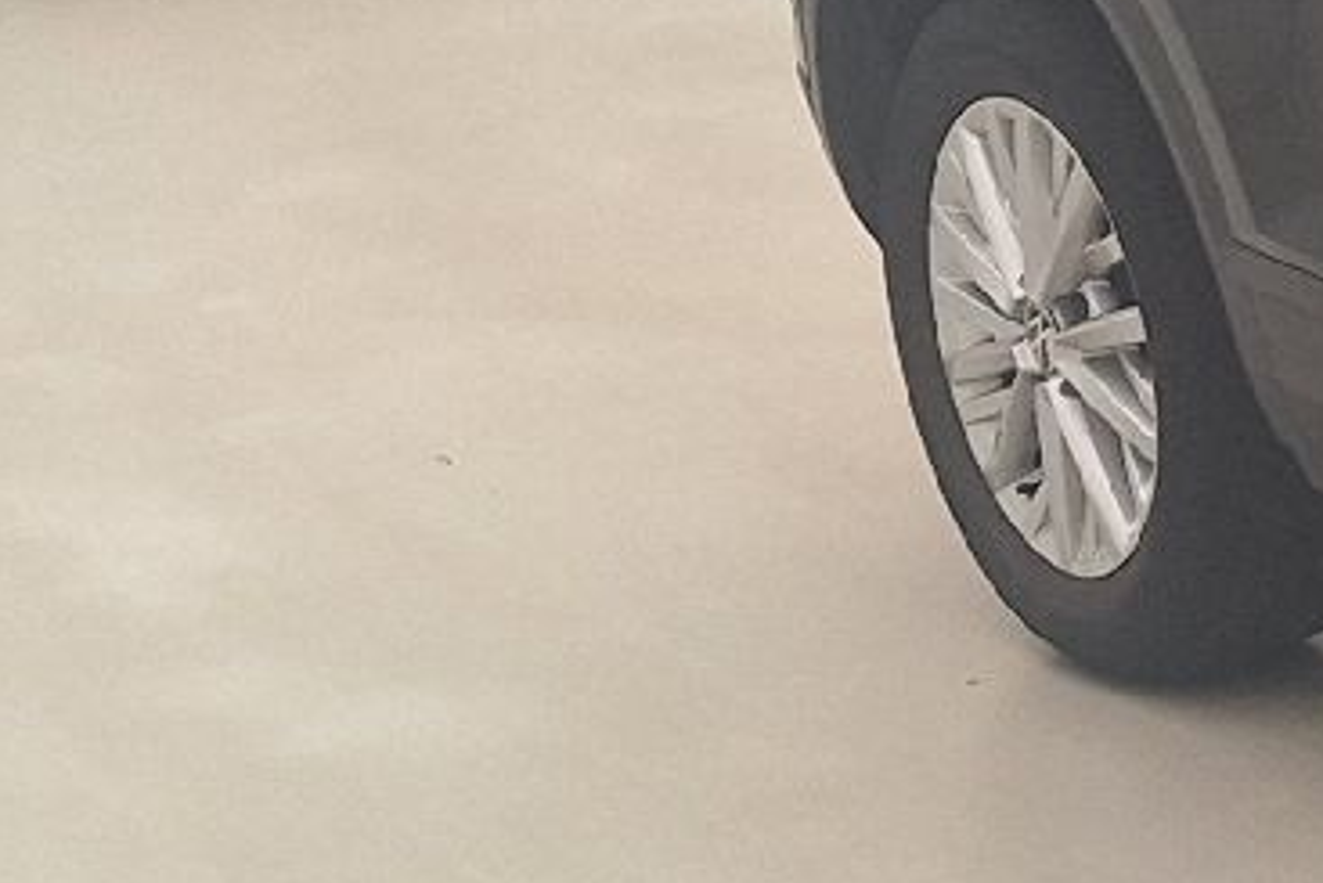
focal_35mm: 125
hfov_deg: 12.9
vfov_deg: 10.9
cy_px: 205
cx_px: 3100
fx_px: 4595
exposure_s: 1/100
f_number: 1.8
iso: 40
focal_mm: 5.54
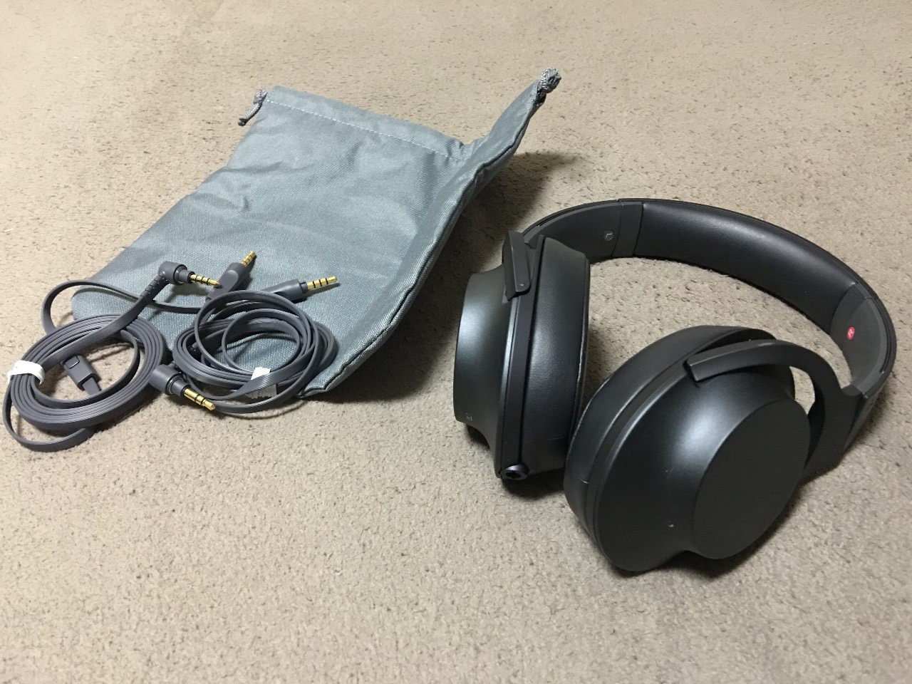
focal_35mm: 29
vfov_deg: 48.2
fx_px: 764
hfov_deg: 61.7
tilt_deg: -42.8
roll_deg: +2.9
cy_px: 342
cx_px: 456
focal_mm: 4.15
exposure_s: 1/4
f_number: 2.2
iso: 125
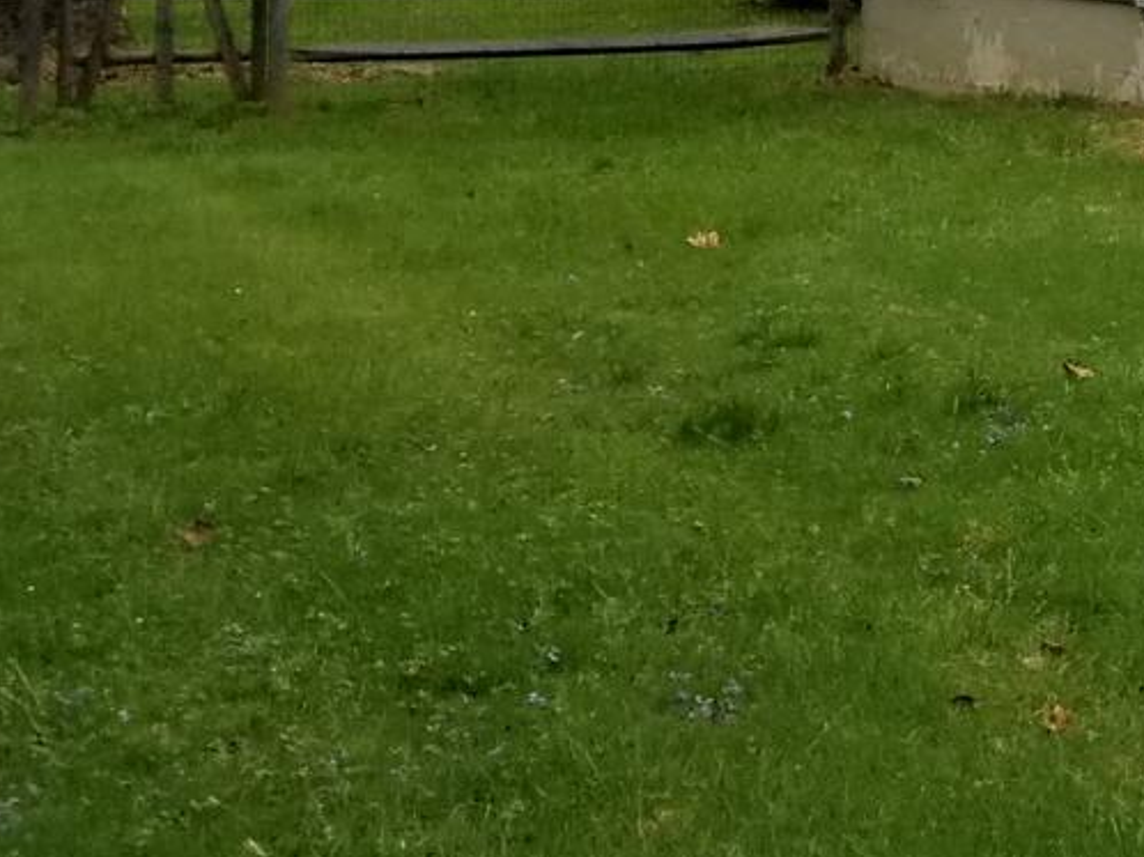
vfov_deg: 13.2
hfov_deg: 15.6
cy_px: -340
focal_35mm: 107
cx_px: 2095
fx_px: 3534
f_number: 1.7
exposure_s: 1/503
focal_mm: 4.25
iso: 50
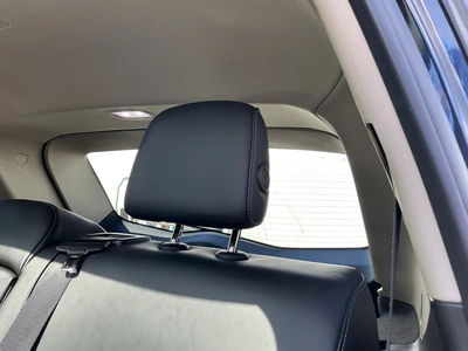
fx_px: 379
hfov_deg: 63.4
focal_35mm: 28
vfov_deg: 49.7
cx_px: 234
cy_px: 176
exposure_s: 1/122
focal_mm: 3
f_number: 1.8
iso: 32
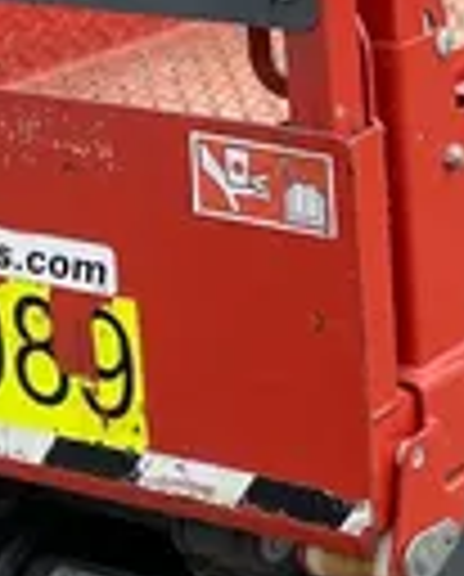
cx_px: 608
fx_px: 2480
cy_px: 151
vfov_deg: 13.2
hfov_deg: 10.5
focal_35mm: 145
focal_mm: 4.2
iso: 32
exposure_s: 1/774
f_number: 1.6
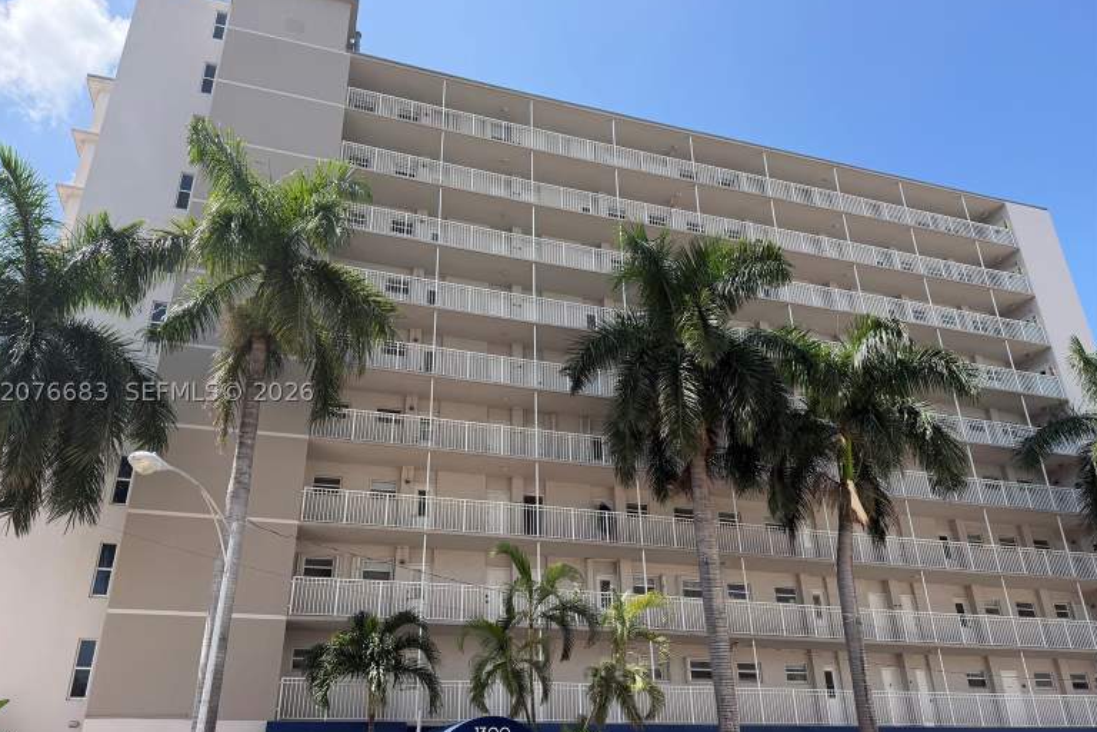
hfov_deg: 69.4
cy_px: 392
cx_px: 533
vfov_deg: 49.5
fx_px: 792
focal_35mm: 26
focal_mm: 6.76
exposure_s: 1/3279
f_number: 1.78
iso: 100
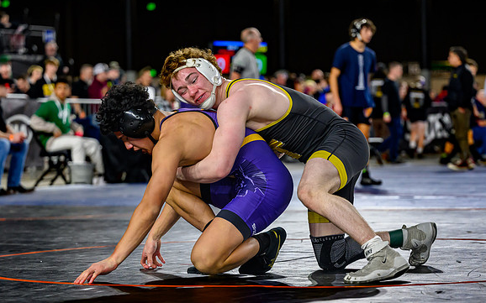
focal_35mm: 121
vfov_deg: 10.8
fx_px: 1602
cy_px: 179
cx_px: 245
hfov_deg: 17.2
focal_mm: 85
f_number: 2.8
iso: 2000
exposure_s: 1/800
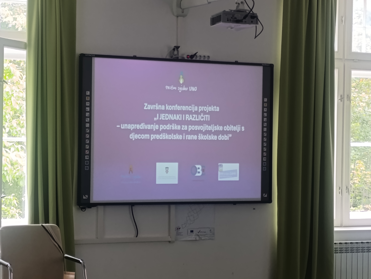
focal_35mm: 85
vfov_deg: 17.4
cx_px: 186
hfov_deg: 23.0
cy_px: 140
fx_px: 912
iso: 320
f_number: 1.6
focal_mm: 6.14
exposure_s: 1/99.9
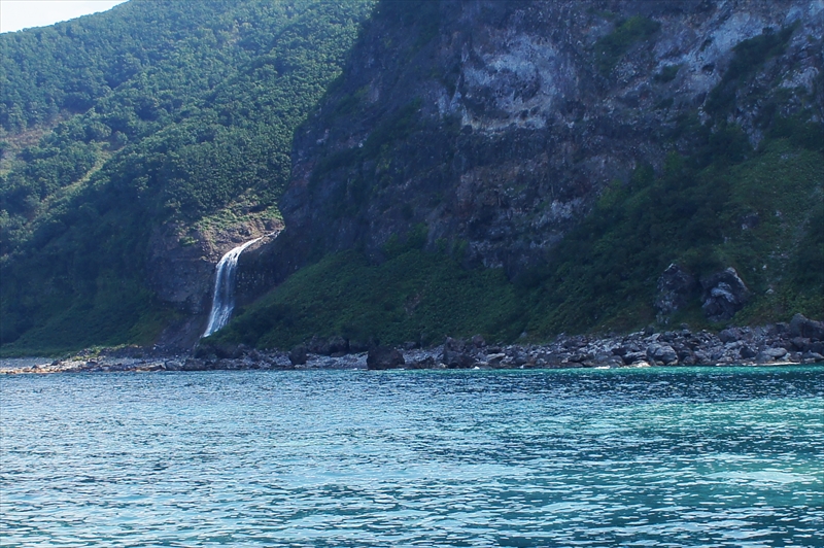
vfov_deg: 18.6
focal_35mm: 73
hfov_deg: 27.7
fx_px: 1669
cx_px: 412
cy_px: 274
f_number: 7.1
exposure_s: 1/500
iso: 200
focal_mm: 18
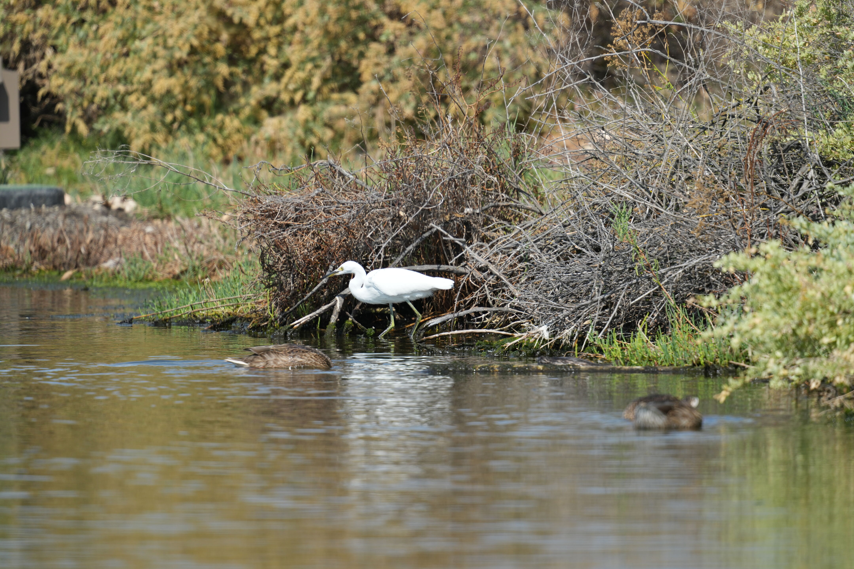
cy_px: 285
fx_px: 14255
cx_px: 427
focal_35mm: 601
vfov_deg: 2.3
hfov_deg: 3.4
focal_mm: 600
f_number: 5.6
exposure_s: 1/1250
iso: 400
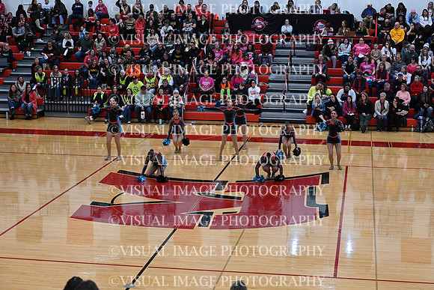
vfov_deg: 19.5
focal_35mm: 70
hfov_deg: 28.8
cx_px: 217
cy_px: 145
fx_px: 844
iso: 4000
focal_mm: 70
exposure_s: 1/400
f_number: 4
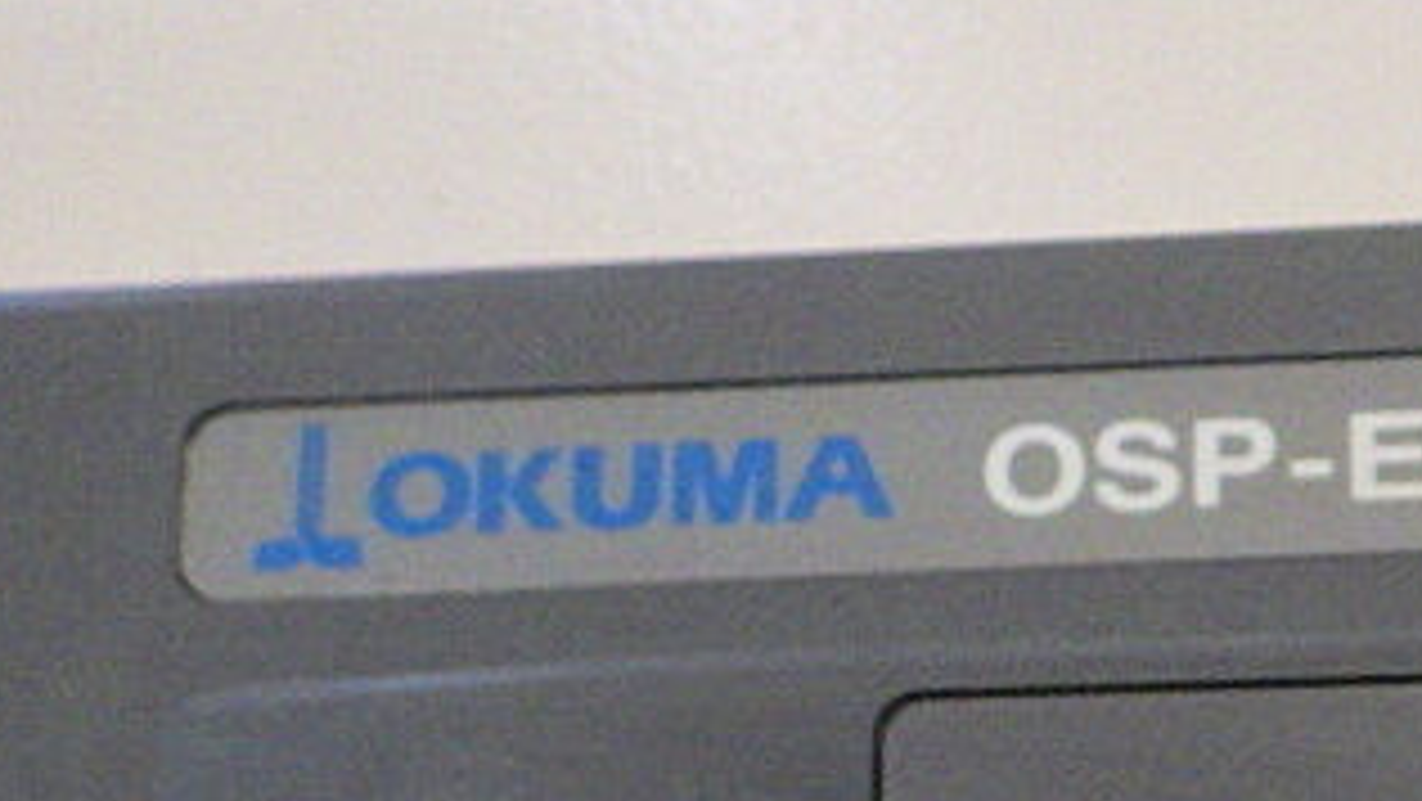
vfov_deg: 16.1
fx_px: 2829
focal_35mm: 75
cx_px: 1269
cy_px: 554
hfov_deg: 27.3
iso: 800
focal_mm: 6.1
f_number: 3.8
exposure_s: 1/50
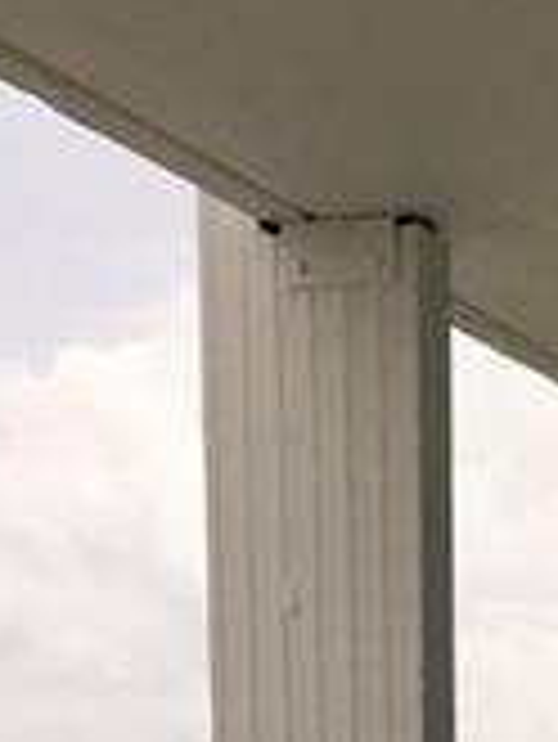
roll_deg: -0.2
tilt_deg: -10.6
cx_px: 670
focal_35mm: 135
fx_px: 2898
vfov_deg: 12.3
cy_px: 1632
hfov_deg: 10.8
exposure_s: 1/1923
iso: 32
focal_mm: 4.15
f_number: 2.2
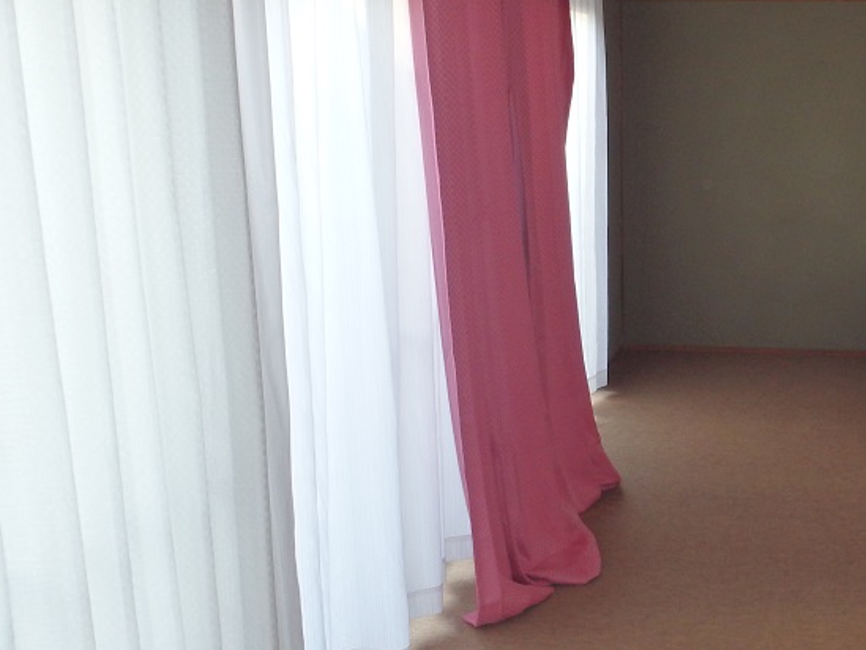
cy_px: 402
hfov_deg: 36.0
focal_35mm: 51
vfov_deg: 28.5
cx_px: 716
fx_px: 1276
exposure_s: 1/50
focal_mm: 5
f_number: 3.9
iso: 200
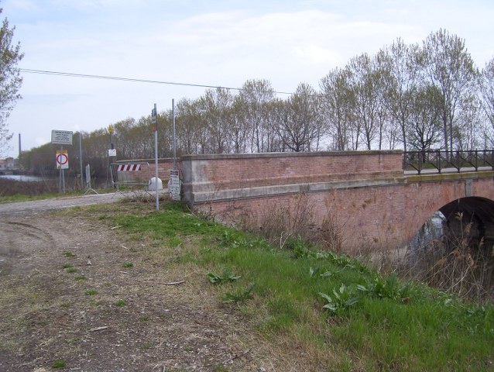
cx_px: 247
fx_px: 514
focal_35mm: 36
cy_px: 186
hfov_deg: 51.3
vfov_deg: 39.7
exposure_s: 1/500
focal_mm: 6
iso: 80
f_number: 4.8
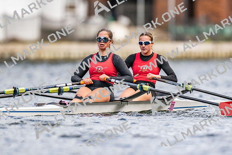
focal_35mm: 900
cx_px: 116
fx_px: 5804
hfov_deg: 2.3
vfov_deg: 1.5
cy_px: 78
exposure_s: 1/2500
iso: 450
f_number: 4
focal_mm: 600
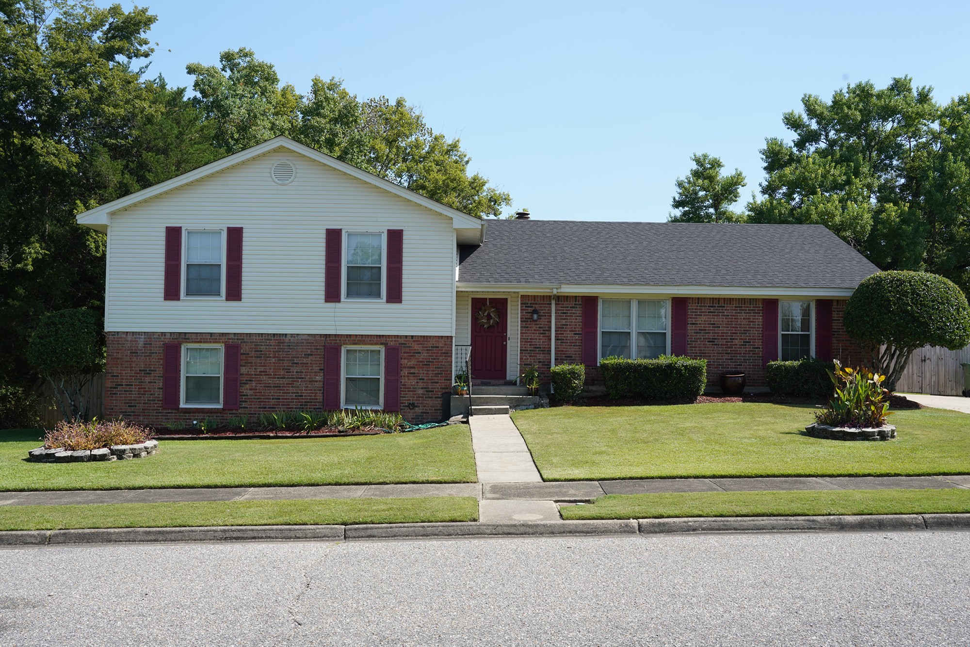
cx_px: 485
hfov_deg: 55.8
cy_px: 324
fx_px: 916
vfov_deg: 38.9
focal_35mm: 34
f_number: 13
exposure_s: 1/100
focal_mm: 34
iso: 400
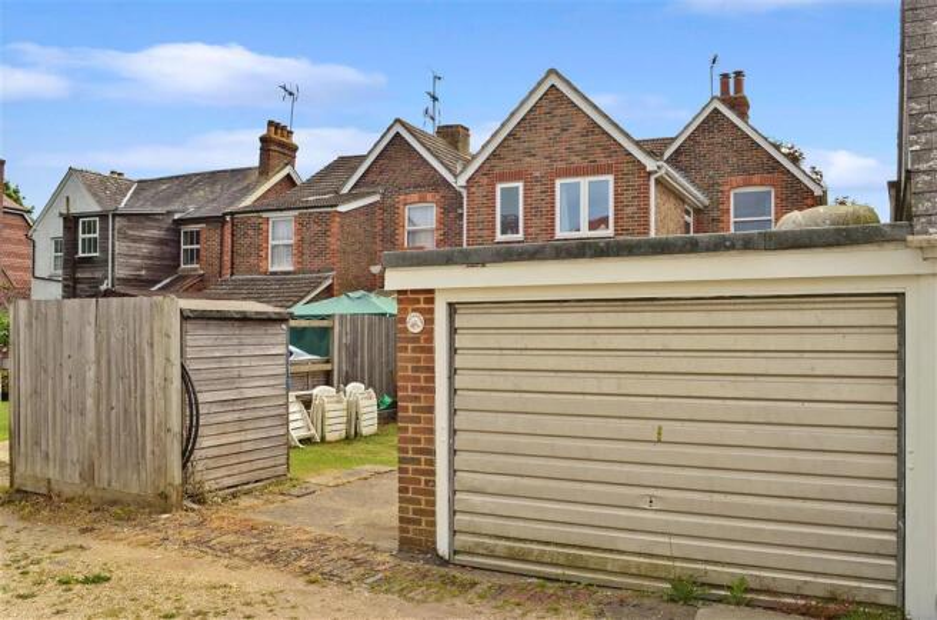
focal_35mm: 30
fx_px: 779
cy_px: 310
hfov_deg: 62.0
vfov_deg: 43.4
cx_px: 468
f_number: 14
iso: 200
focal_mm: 20
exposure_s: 1/100
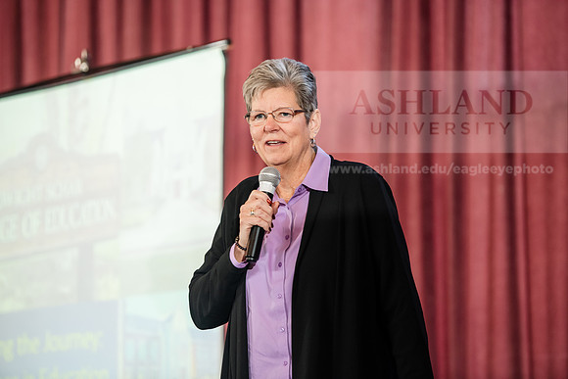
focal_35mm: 165
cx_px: 284
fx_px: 2604
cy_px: 190
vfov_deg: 8.3
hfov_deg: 12.4
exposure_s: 1/200
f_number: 3.2
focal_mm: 165
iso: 1250
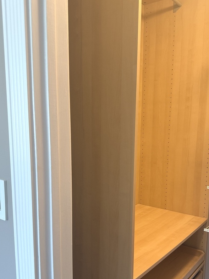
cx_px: 123
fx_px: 266
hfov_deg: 42.8
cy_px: 170
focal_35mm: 33
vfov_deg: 54.9
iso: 125
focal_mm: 6.76
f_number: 1.78
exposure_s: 1/60
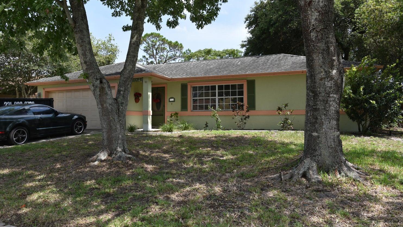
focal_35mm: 26
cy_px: 108
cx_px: 195
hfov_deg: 71.9
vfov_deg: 44.4
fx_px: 278
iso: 100
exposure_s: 1/160
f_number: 6.3
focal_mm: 24
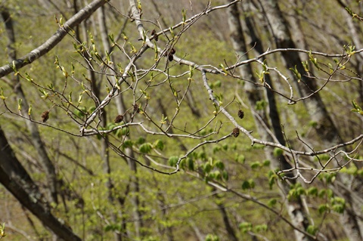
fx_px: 1132
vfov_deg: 12.2
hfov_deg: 18.2
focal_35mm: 112
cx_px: 182
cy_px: 120
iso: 100
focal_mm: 74.9
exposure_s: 1/160
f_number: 8
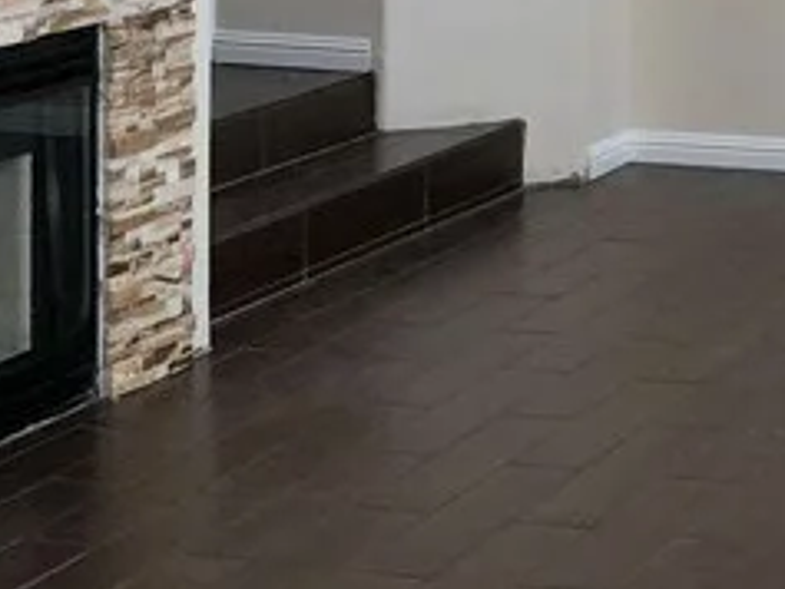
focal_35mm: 121
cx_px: 914
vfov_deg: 11.6
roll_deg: +0.3
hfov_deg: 15.7
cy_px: -390
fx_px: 2745
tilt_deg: +1.1
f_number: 1.8
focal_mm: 4
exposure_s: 1/120
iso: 50
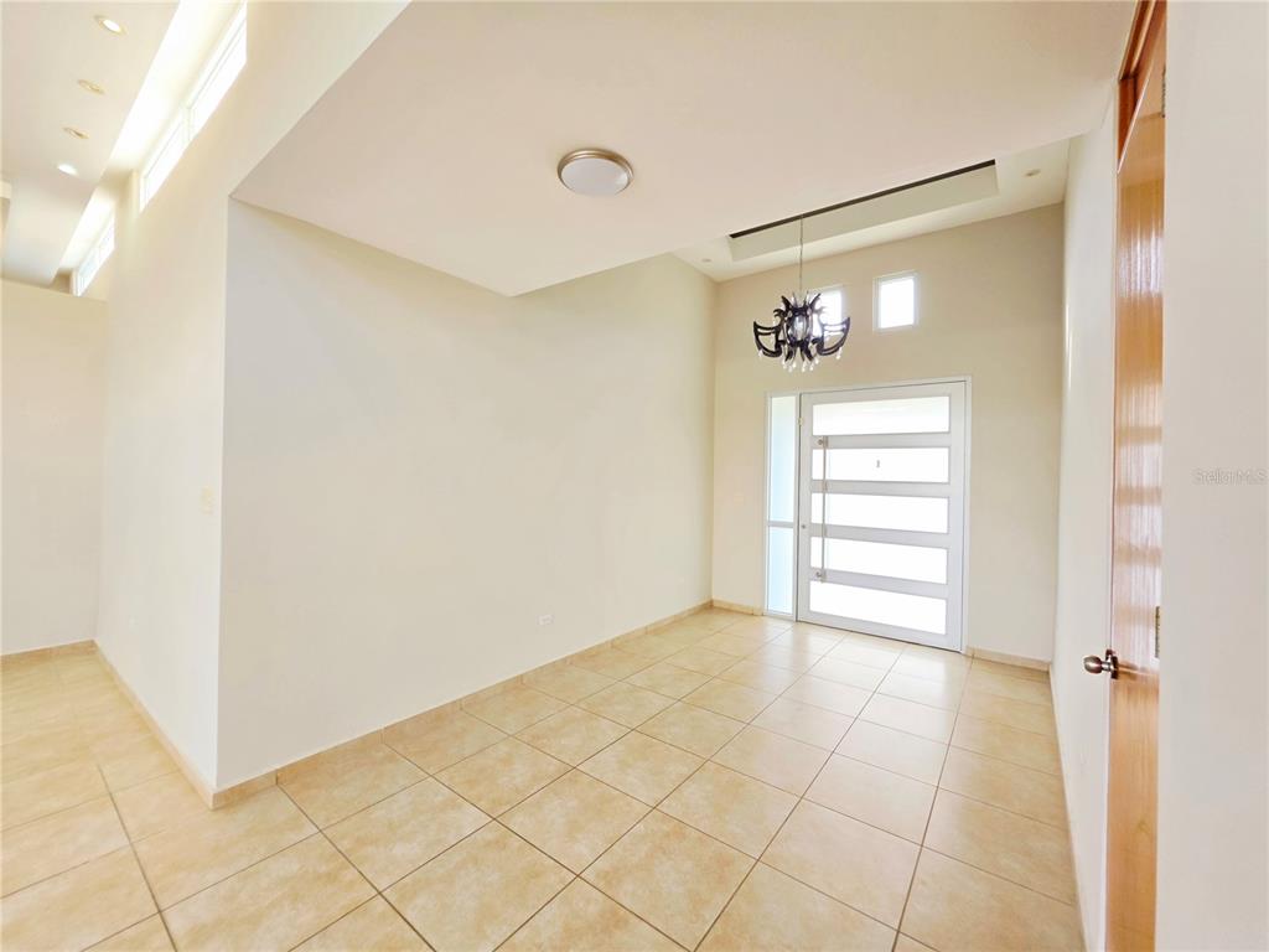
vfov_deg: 89.9
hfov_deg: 106.2
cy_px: 476
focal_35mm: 13
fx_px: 477
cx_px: 634
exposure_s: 1/120
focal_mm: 2.2
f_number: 1.9
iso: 40
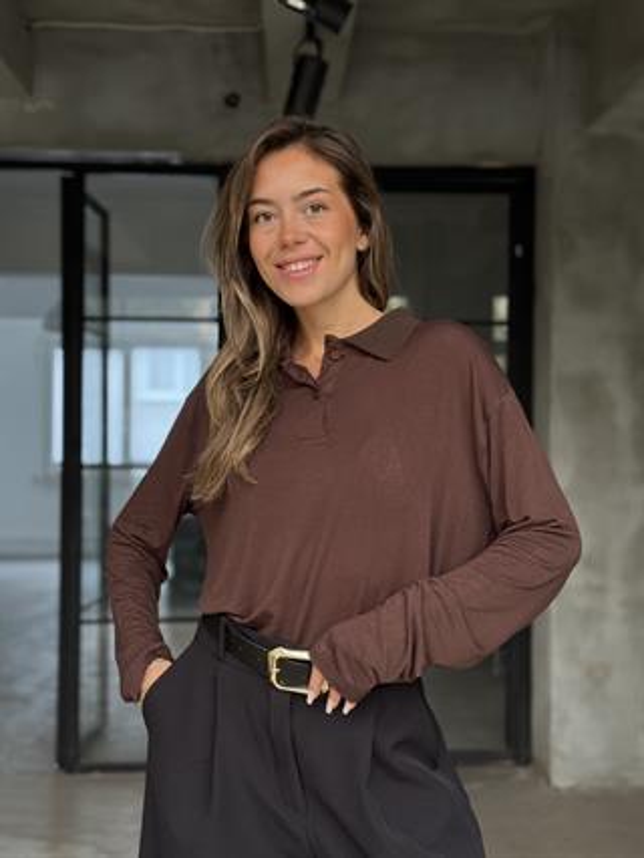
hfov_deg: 30.3
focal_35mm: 48
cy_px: 429
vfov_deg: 39.6
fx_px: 1189
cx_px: 322
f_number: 1.78
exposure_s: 1/75
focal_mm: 6.76
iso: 100
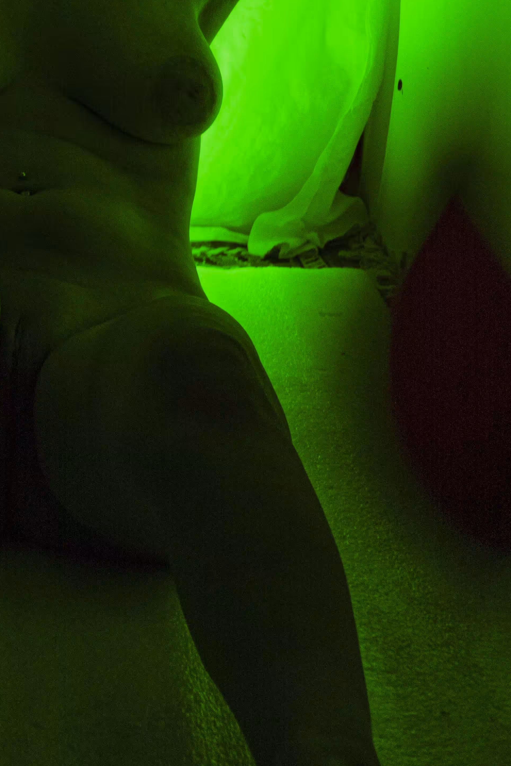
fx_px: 2832
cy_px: 57
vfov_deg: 15.2
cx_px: 33
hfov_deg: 10.2
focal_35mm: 133
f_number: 2.8
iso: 200
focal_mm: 25.7
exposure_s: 1/50
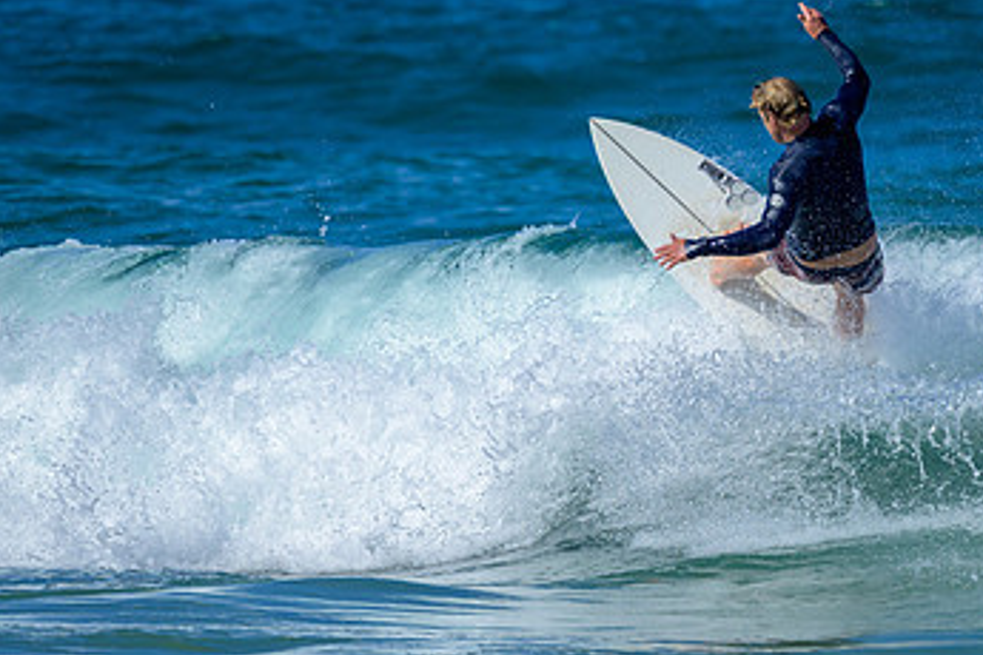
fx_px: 36696
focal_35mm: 1344
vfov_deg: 1.0
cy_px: 320
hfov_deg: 1.5
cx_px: 755
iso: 250
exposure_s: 1/2500
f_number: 6.3
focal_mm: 800
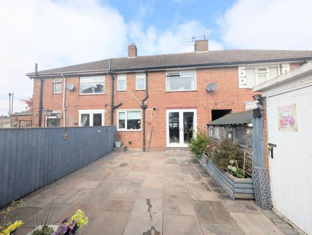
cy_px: 118
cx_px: 156
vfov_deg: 94.7
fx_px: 108
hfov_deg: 110.4
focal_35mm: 12
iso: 58
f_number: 1.7
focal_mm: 2.02
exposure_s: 1/2342
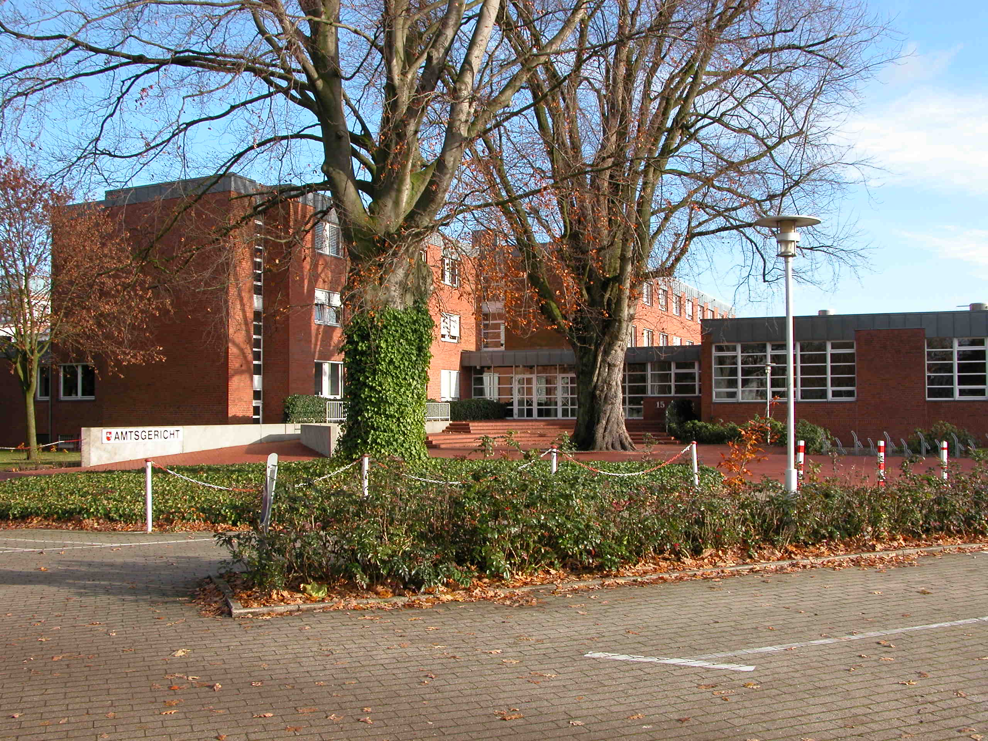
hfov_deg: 52.6
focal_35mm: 35
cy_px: 370
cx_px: 494
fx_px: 999
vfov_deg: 40.7
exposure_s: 1/167
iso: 100
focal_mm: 8.9
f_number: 5
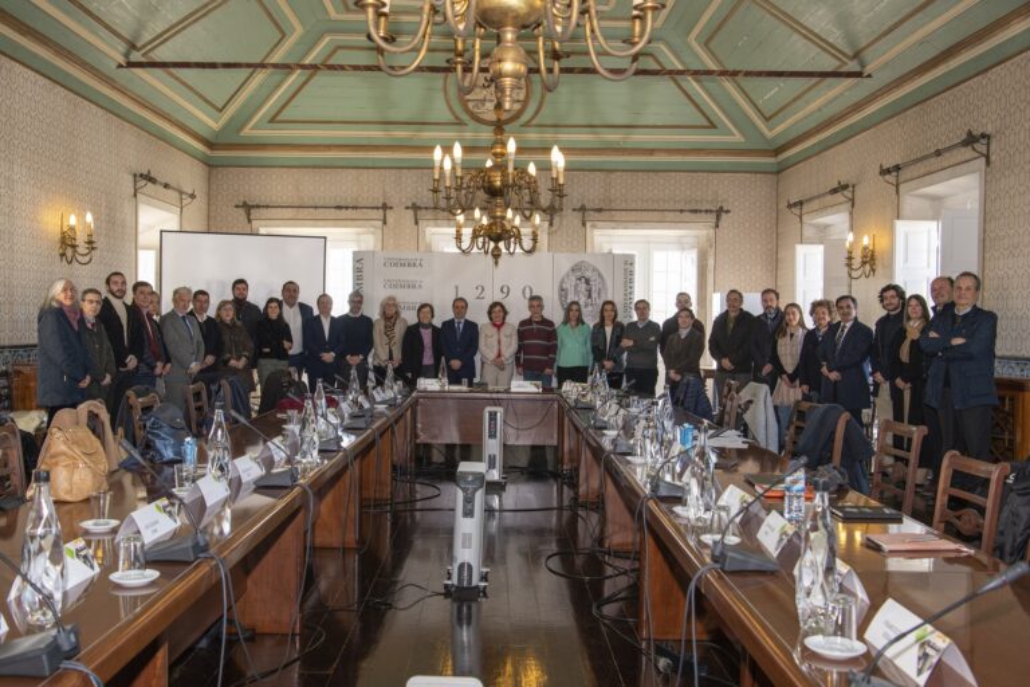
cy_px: 344
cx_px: 515
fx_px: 887
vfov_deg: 42.3
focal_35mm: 31
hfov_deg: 60.3
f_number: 5
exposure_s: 1/125
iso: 400
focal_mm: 31
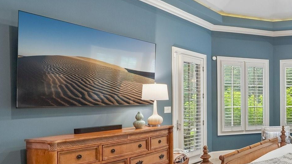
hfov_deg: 47.7
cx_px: 294
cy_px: 104
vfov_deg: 34.4
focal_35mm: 34
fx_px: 263
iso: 400
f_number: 8
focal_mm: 10
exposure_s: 1/4
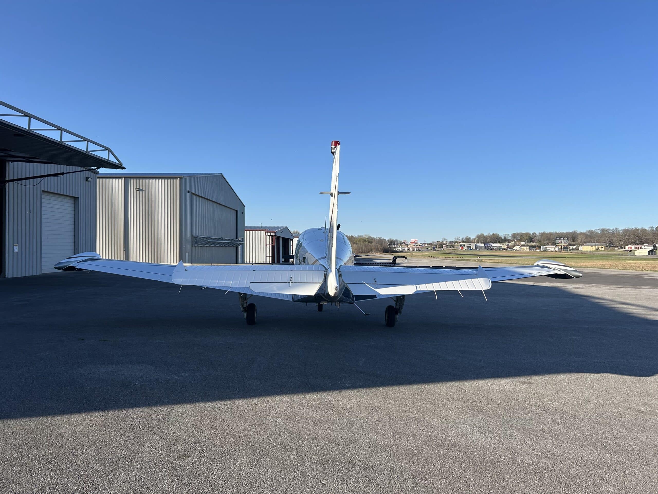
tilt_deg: +2.5
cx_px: 329
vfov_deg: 53.1
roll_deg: -0.4
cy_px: 247
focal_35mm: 26
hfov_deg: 67.3
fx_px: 494
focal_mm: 5.7
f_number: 1.5
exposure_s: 1/3165
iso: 50
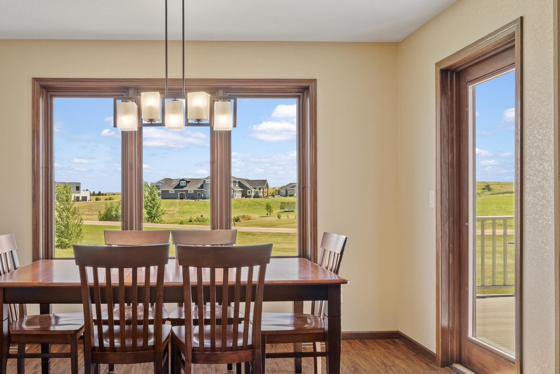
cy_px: 199
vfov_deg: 40.4
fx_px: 508
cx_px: 205
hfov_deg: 57.0
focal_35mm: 33
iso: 500
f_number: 9
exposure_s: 1/3
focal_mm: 20.4
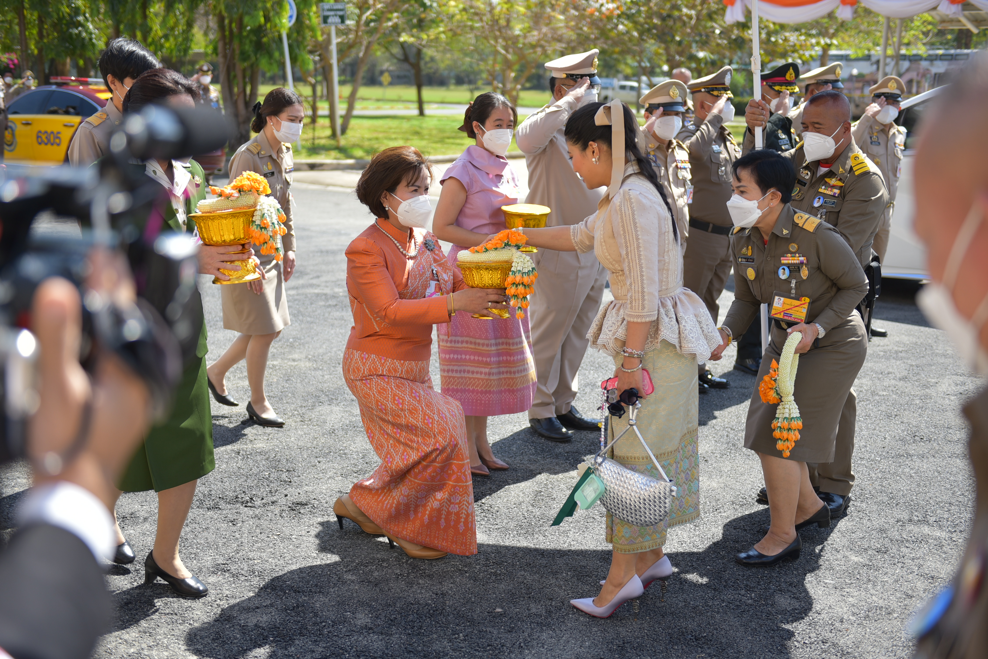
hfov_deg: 43.6
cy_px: 330
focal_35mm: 45
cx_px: 494
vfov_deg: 29.9
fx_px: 1235
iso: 140
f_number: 2.8
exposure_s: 1/1000
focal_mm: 45
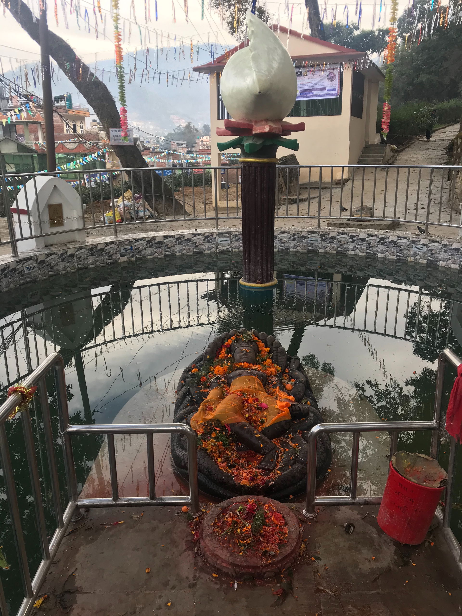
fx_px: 498
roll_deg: +1.4
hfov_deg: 49.7
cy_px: 308
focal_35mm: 28
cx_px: 231
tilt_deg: -16.9
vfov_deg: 63.4
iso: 20
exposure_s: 1/216
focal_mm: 3.99
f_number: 1.8
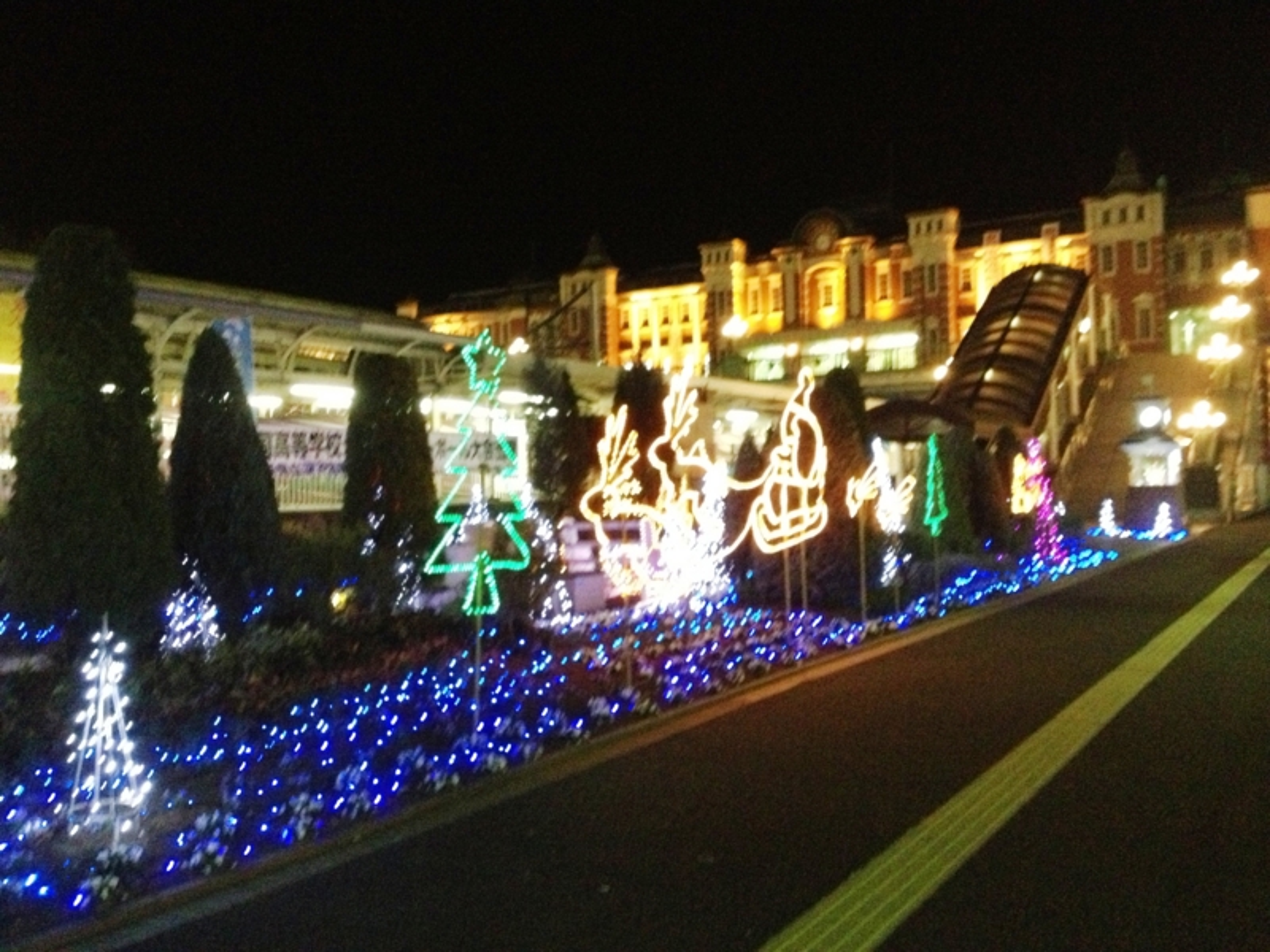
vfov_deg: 40.7
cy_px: 476
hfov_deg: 52.6
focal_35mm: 35
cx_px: 635
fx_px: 1284
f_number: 2.4
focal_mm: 4.28
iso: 800
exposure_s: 1/15
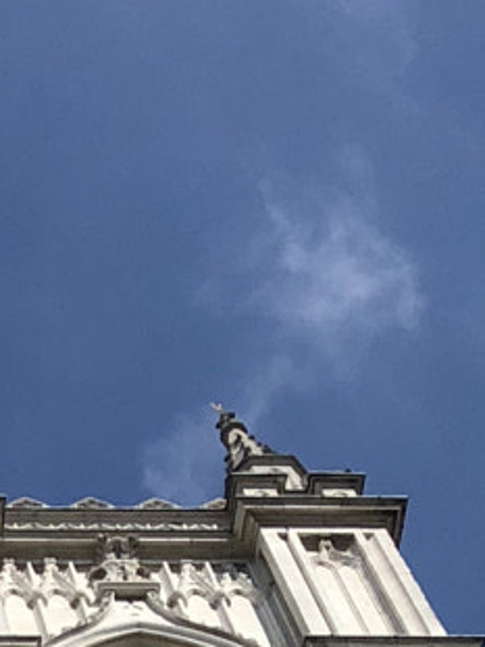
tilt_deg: +49.3
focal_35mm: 144
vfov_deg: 11.2
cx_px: -348
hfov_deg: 9.8
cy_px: 1610
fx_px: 2692
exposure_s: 1/3003
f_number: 1.8
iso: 25
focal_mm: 4
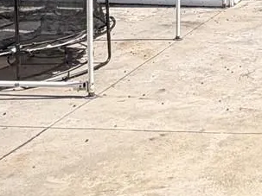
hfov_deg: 22.7
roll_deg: +0.5
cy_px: -82
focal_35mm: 74
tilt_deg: -2.3
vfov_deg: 18.1
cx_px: 366
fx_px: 560
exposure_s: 1/770
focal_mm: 2.22
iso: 25
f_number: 2.2
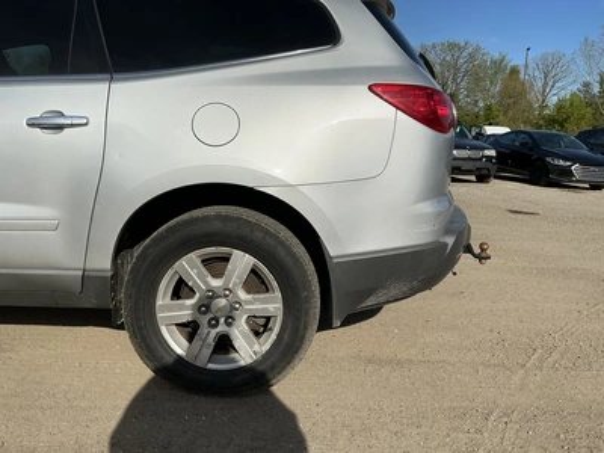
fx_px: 489
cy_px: 226
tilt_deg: -8.9
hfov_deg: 63.4
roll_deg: -3.3
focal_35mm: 28
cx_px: 302
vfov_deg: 49.7
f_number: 1.8
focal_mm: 3
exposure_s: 1/5263
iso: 25
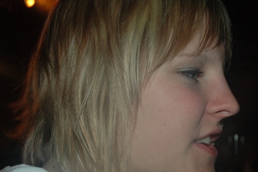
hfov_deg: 30.0
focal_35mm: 67
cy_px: 130
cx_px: 169
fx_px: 478
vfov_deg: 20.2
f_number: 4
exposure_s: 1/60
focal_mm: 27
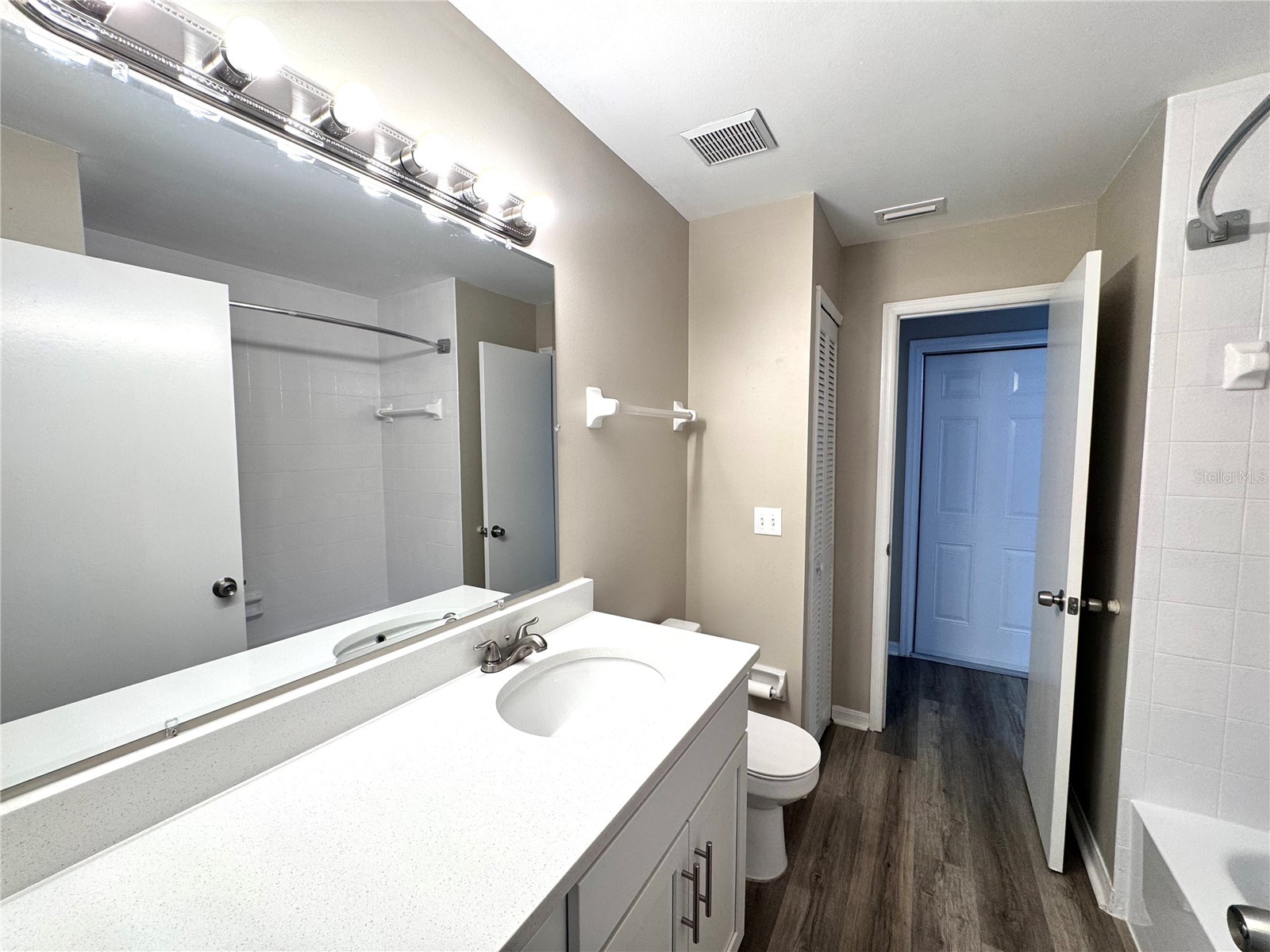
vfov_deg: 85.7
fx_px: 514
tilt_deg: -5.5
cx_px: 635
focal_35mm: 14
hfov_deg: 102.1
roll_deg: -0.2
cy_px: 476
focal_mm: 2.22
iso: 100
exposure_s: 1/120
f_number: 2.2
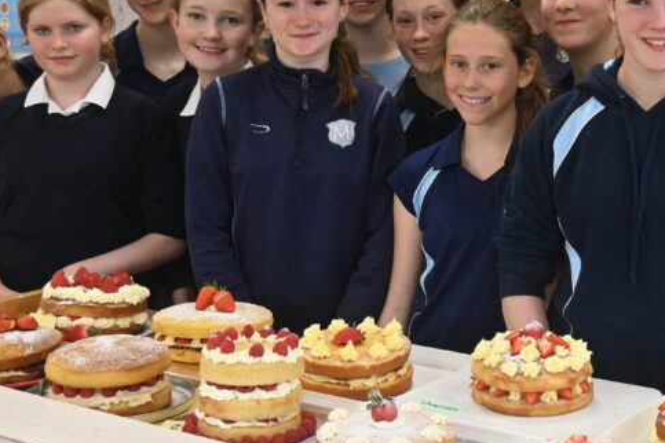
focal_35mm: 72
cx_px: 570
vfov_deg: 19.0
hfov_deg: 27.4
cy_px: 192
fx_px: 1322
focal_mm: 22.5
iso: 640
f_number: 4
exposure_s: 1/125
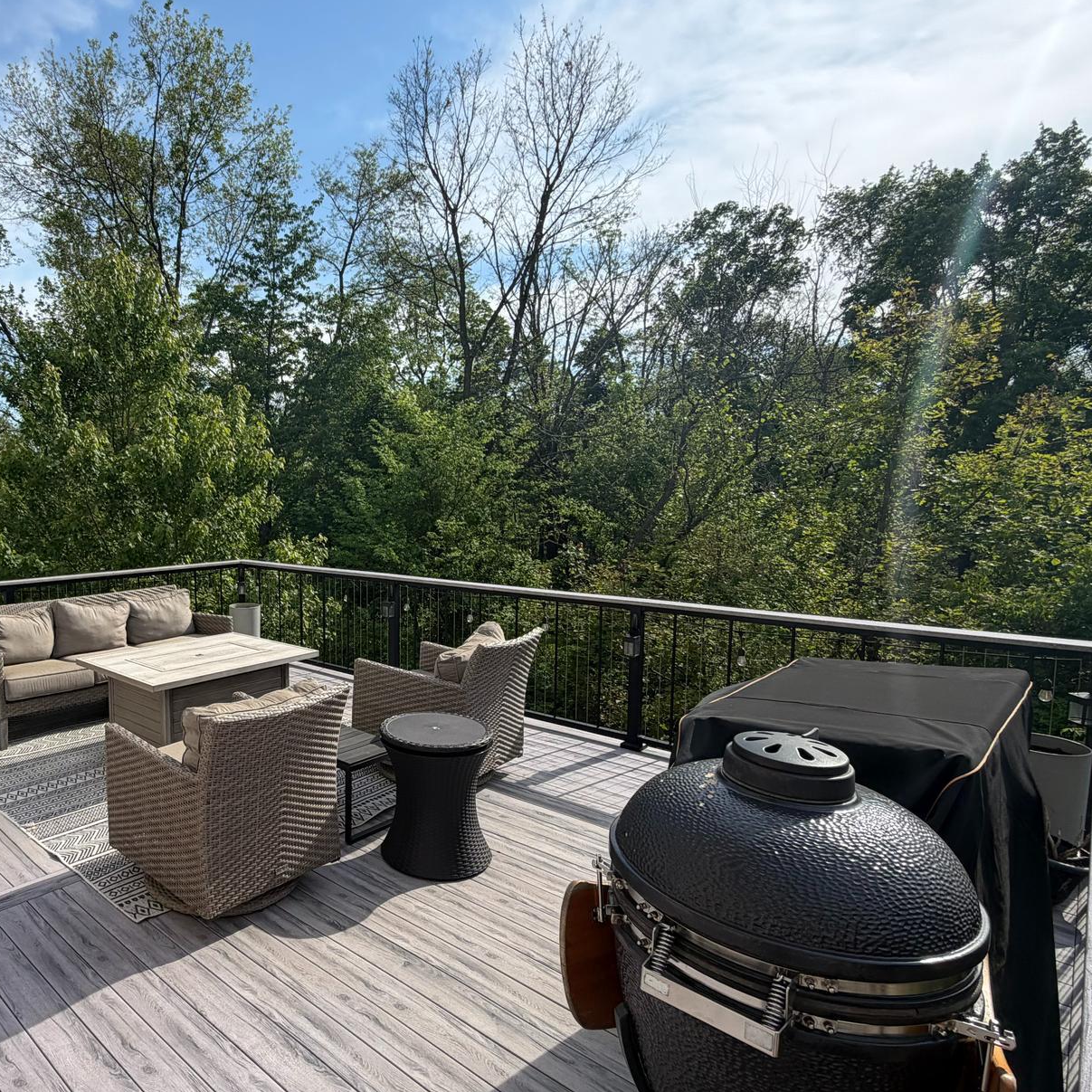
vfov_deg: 72.1
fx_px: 749
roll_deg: +0.8
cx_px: 312
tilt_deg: -5.5
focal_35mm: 21
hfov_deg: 68.7
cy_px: 559
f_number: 2.2
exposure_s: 1/820
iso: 20
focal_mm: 2.22
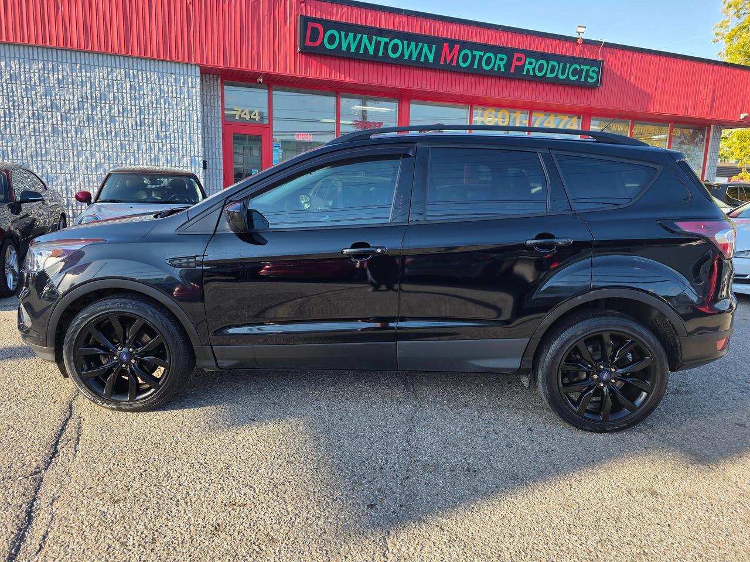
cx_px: 375
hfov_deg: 73.9
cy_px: 281
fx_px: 498
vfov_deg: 58.9
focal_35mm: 23
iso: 12
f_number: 1.7
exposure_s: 1/165
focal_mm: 6.3
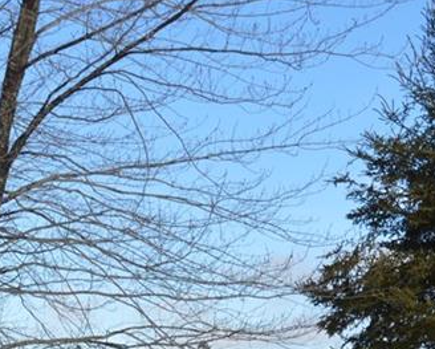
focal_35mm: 114
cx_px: 102
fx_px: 1469
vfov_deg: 13.3
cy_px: 354
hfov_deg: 16.7
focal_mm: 26
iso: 100
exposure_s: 1/250
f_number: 8
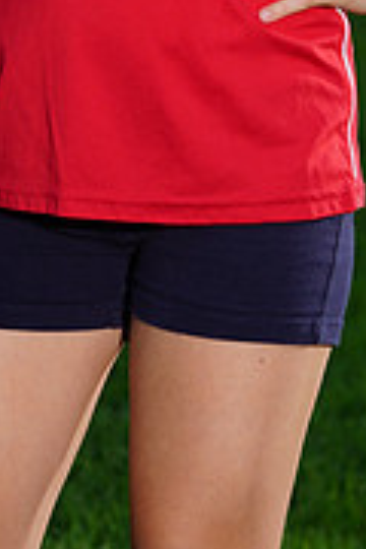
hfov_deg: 2.6
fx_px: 8158
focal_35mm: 535
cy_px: -323
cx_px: 169
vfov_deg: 3.8
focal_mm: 166
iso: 200
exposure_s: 1/250
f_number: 9
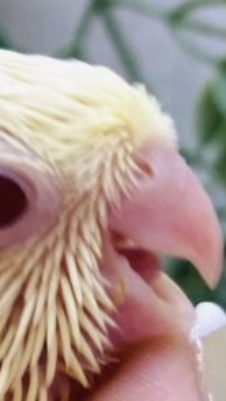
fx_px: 1179
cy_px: 267
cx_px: -417
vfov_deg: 19.2
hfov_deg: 9.1
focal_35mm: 111
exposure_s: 1/100
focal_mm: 4.25
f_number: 1.8
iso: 64
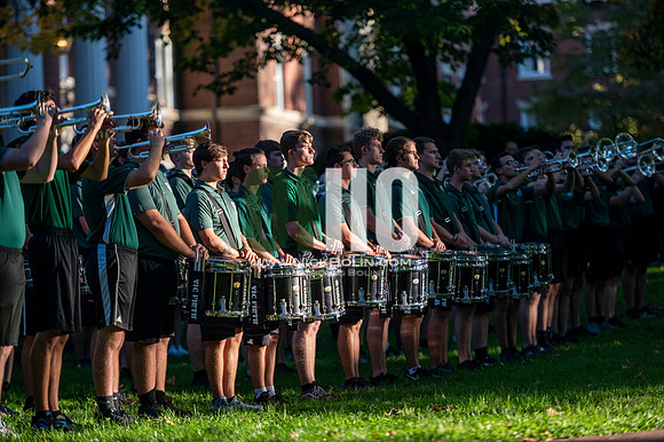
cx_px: 332
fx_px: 3134
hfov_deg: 12.1
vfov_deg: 8.1
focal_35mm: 170
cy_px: 221
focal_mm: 170
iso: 800
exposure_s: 1/2500
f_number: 2.8
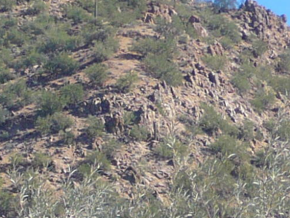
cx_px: -46
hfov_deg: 4.7
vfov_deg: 3.5
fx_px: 3526
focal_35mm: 421
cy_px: 340
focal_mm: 11.5
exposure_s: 1/640
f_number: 4
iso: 100
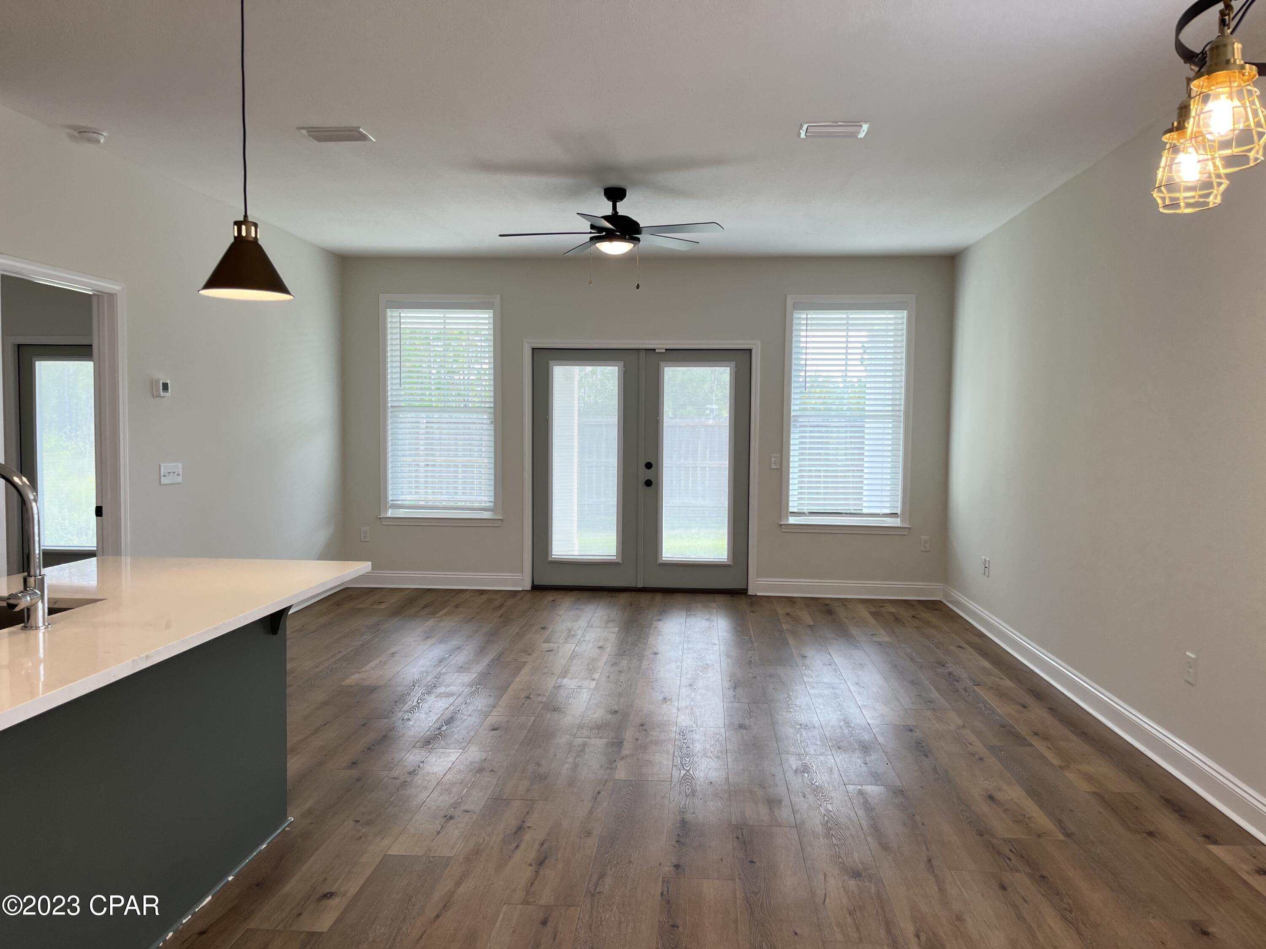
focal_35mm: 26
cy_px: 474
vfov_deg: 53.1
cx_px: 633
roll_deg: -0.6
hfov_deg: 67.3
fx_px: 951
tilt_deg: -2.6
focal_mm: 5.1
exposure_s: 1/120
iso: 40
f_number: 1.6
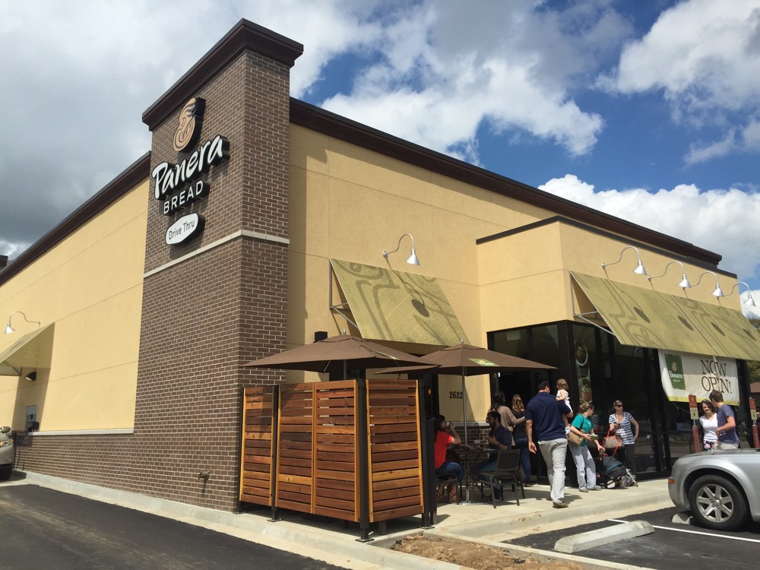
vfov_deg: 48.2
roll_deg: +0.9
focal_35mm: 29
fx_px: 637
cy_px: 285
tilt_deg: +11.6
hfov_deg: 61.7
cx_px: 380
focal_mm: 4.15
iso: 32
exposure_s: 1/3300
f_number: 2.2
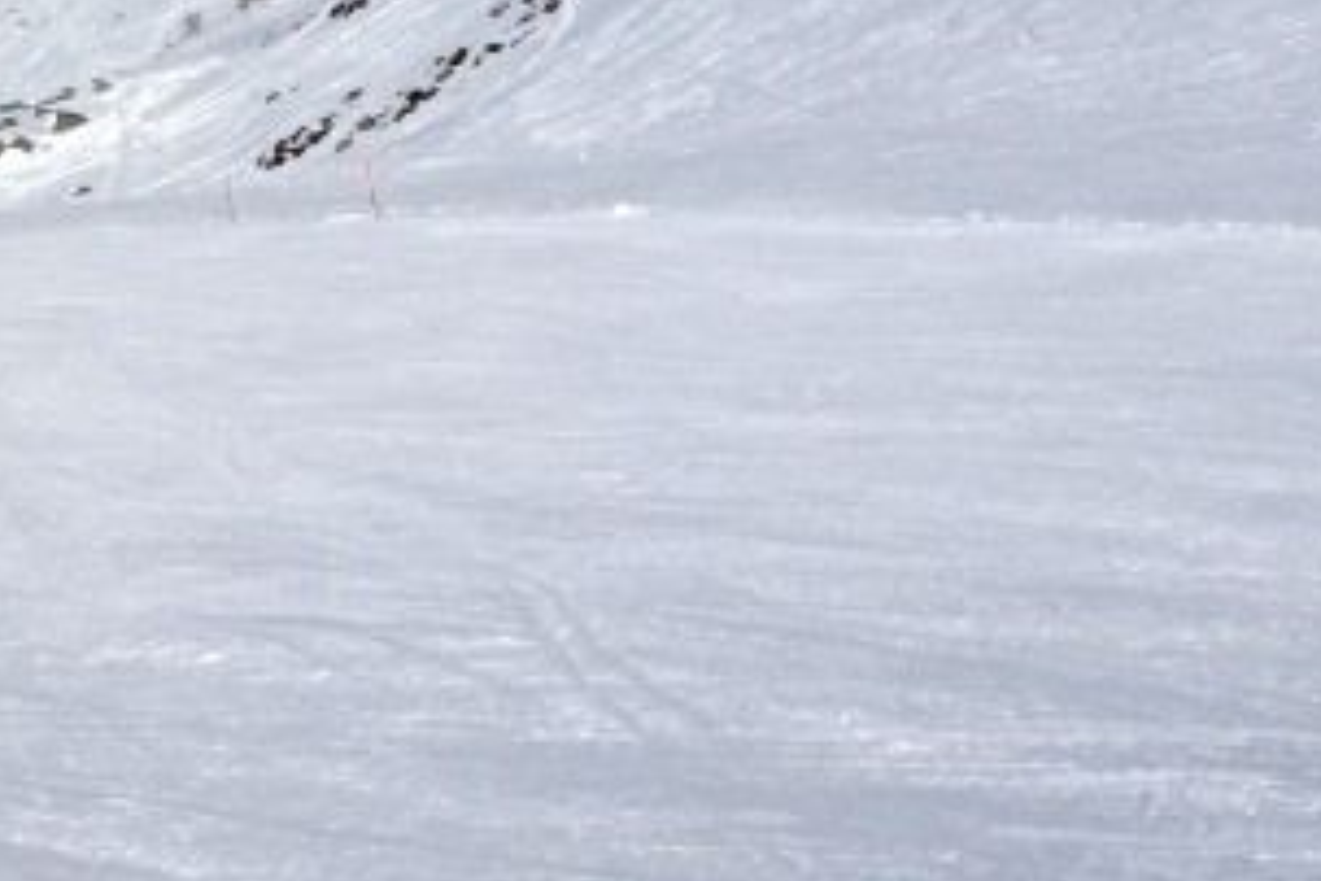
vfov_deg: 20.2
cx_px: 22
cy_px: 100
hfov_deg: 28.7
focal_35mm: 66
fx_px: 2422
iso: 80
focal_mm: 4.1
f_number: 5
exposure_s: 1/2000
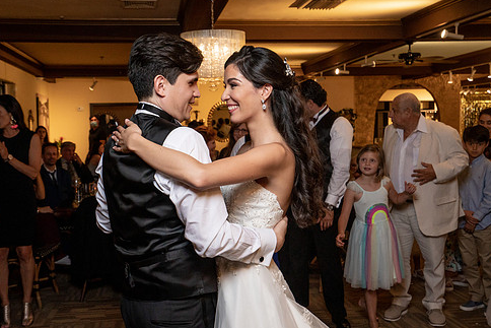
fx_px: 587
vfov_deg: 31.2
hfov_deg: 45.4
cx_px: 222
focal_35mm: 43
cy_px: 158
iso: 2000
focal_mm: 35
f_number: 5.6
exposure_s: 1/200
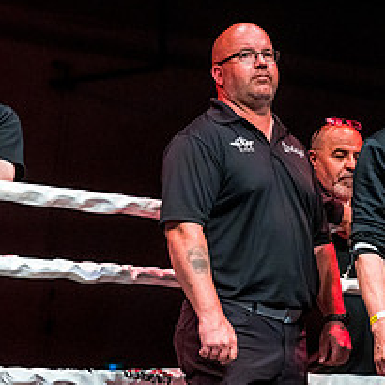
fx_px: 2265
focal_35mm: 180
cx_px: 416
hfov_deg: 9.6
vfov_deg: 9.7
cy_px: 222
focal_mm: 70
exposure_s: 1/1000
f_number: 4
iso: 4000
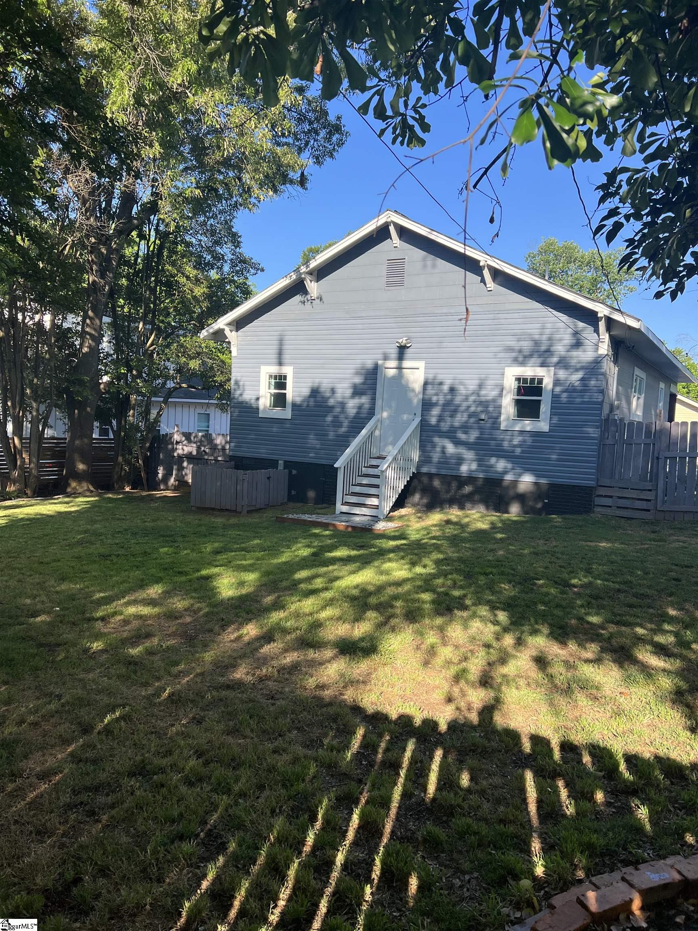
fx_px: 699
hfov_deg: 53.1
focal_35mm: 26
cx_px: 349
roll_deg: -3.3
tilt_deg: -4.4
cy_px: 466
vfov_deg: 67.3
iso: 50
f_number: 1.5
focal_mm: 5.7
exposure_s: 1/1531
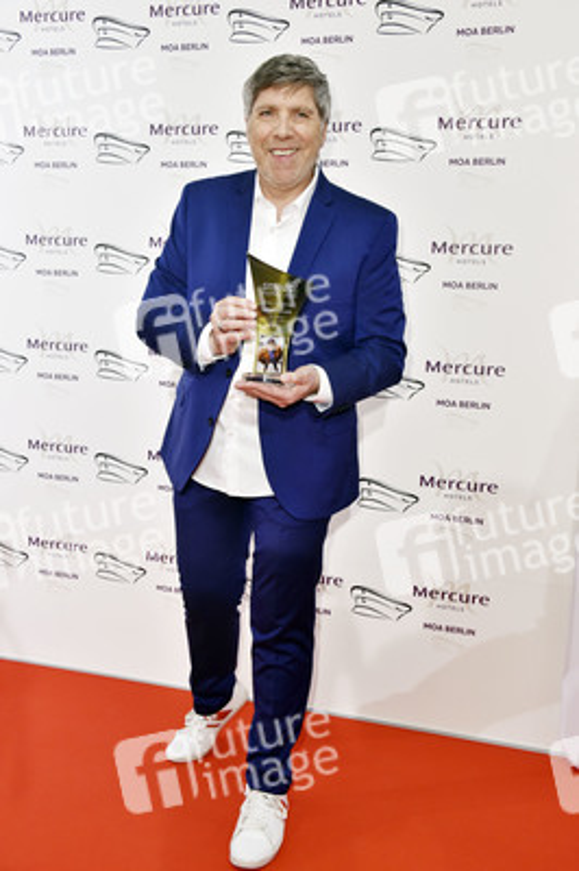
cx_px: 290
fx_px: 918
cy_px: 436
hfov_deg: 35.0
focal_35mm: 38
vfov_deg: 50.7
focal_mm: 38
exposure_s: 1/125
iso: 1000
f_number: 5.6
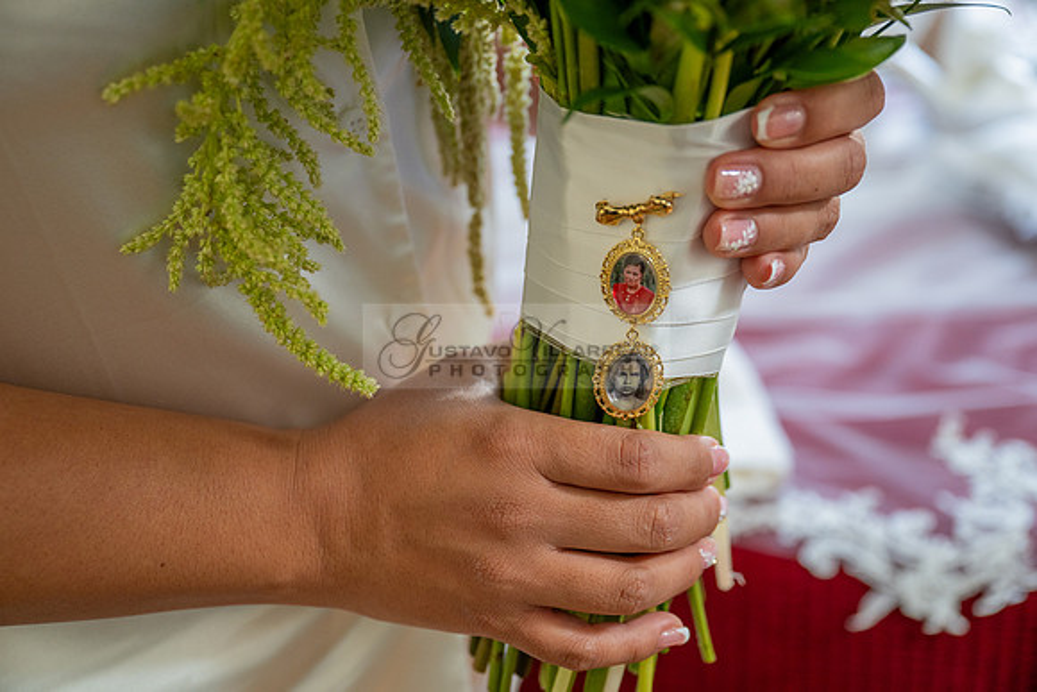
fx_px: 1296
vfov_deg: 29.9
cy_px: 346
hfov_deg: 43.6
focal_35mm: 45
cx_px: 518
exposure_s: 1/200
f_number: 3.5
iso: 640
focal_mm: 45
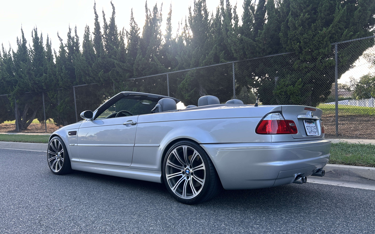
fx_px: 286
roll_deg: +2.6
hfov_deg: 66.5
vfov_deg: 44.3
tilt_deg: -3.5
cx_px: 190
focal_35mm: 28
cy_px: 139
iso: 50
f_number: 1.5
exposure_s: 1/387
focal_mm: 5.7
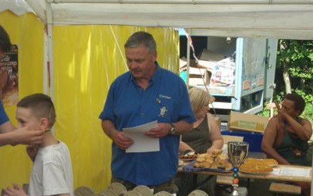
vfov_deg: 18.2
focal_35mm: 71
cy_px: 154
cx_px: 166
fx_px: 606
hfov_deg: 29.0
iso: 64
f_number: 4.2
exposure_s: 1/160
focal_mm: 7.5
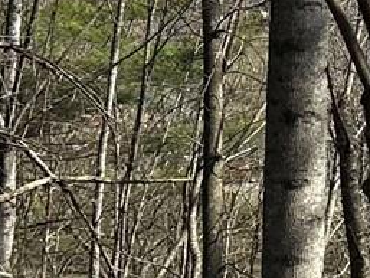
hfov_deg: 9.6
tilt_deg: -0.6
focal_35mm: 191
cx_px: 776
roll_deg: -2.8
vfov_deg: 7.7
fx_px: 2042
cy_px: -4
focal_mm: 6.86
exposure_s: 1/2410
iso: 80
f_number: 1.78
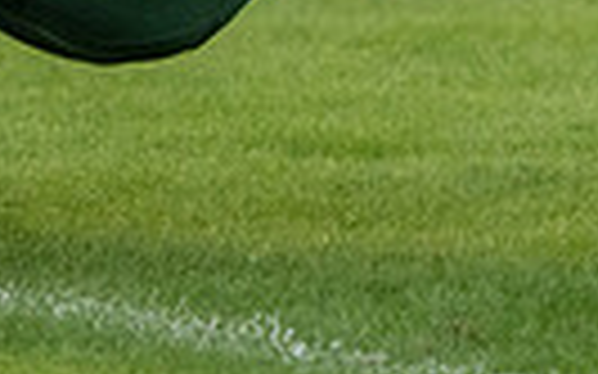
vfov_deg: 0.8
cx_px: 430
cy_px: -573
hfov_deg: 1.3
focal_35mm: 1565
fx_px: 25495
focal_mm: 297
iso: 3200
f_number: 5.6
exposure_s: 1/1250
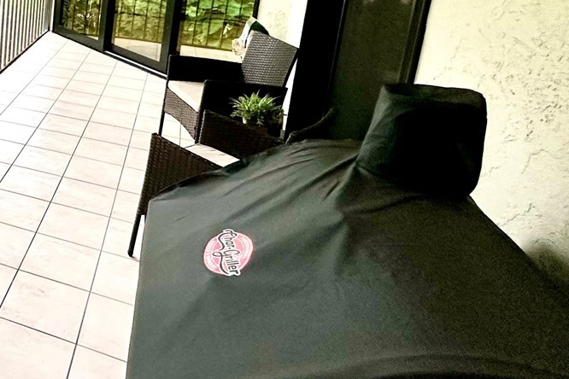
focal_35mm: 35
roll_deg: -2.4
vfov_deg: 35.1
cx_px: -75
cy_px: 20
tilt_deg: -11.9
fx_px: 553
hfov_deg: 41.6
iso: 200
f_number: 2.2
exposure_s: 1/99
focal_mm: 2.22
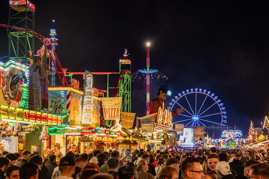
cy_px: 90
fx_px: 396
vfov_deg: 25.5
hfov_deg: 37.5
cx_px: 134
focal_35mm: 53
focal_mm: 35.5
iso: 1000
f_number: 2.8
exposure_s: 1/125
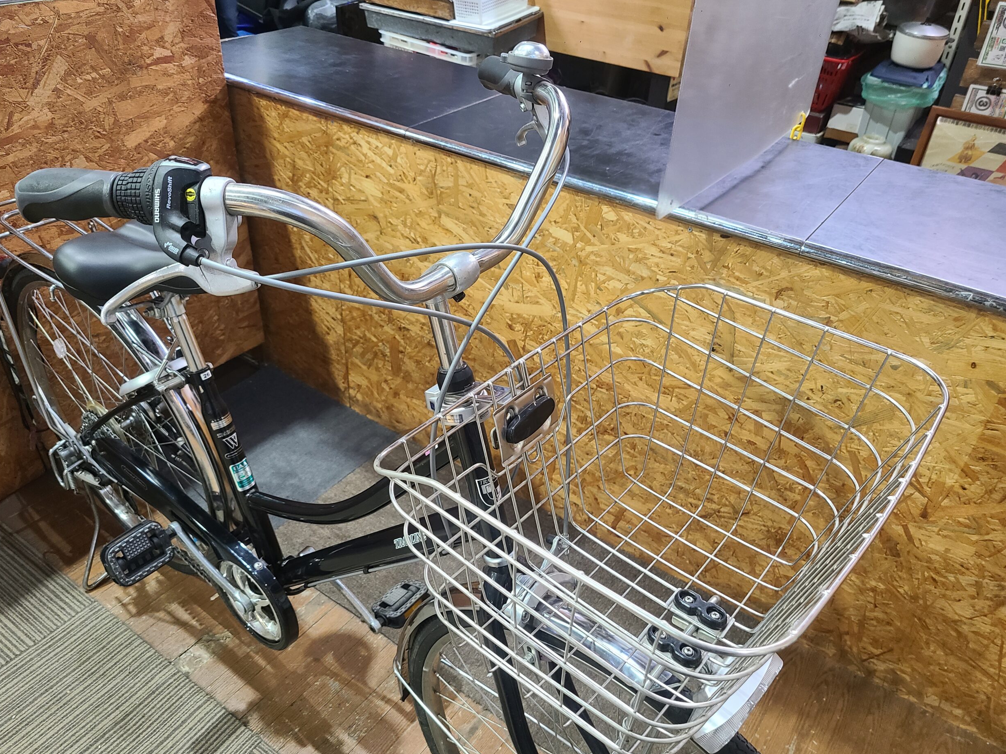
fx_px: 785
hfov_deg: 65.3
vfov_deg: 51.4
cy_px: 377
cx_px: 497
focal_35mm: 27
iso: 500
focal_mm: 5.4
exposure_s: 1/50
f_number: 1.8
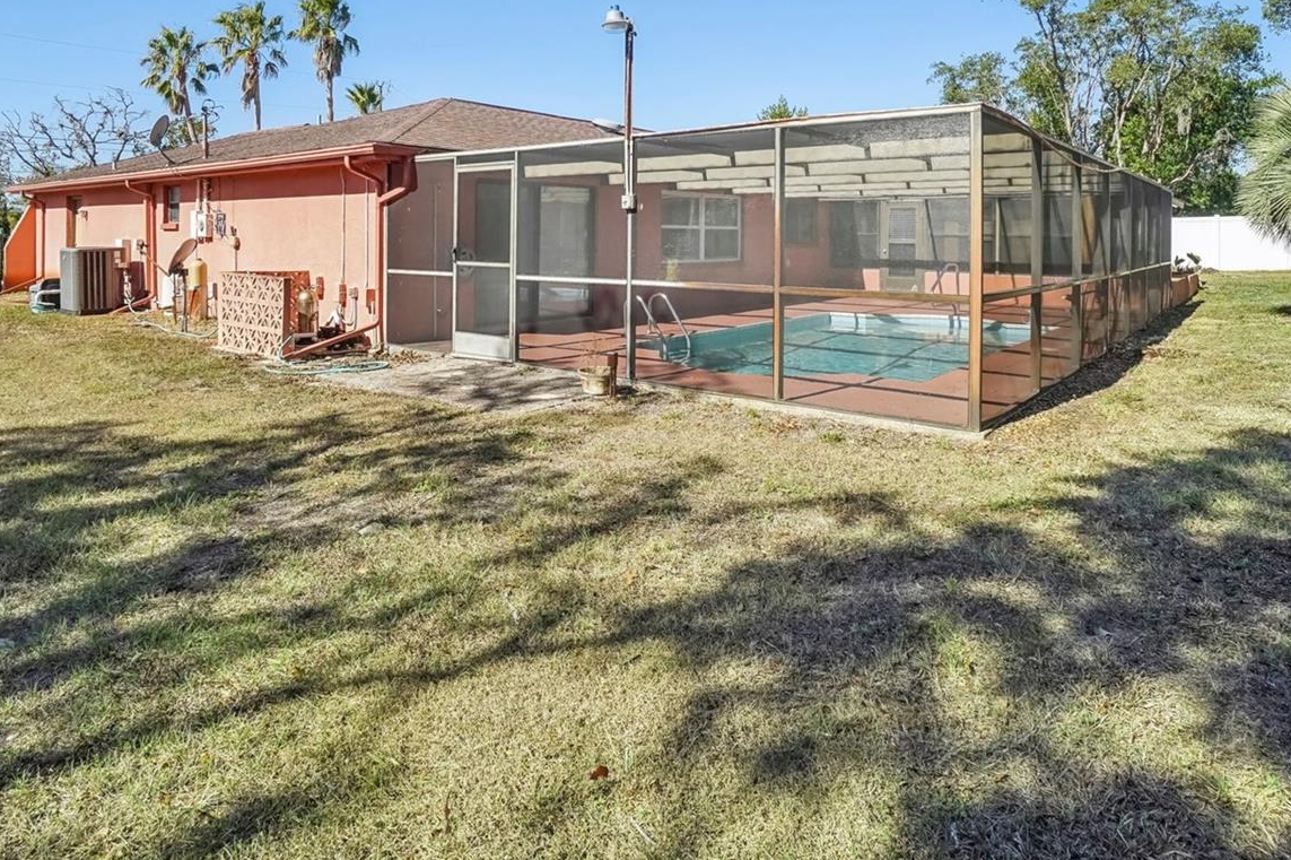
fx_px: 753
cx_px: 600
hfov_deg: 81.1
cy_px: 281
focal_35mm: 21
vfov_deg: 58.0
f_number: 8
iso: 400
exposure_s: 1/1000
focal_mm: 10
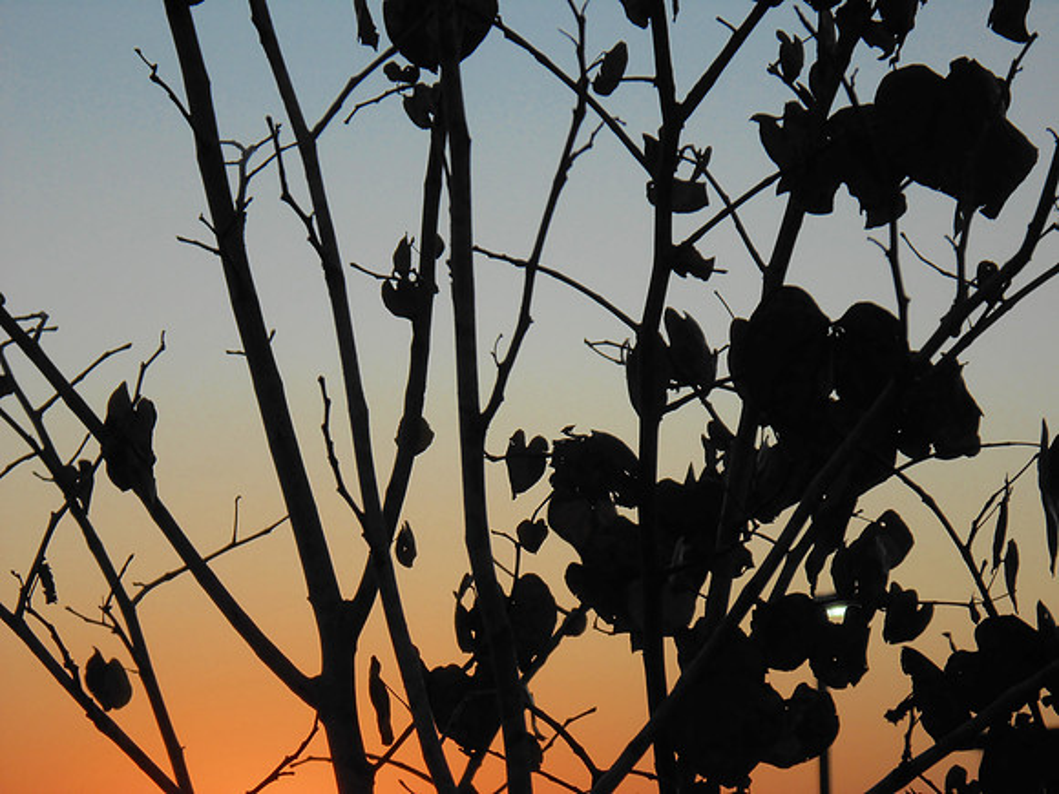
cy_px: 397
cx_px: 530
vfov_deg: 9.5
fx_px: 4772
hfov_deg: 12.7
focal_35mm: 156
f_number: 6.5
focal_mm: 27.6
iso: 80
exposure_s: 1/200
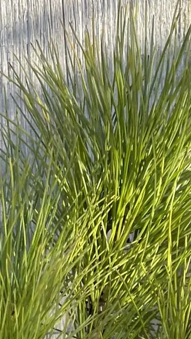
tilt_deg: -9.4
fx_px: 901
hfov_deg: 12.1
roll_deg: +0.7
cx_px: 88
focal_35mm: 100
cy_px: 441
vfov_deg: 19.7
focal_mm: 4.2
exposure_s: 1/593
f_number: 1.6
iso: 32
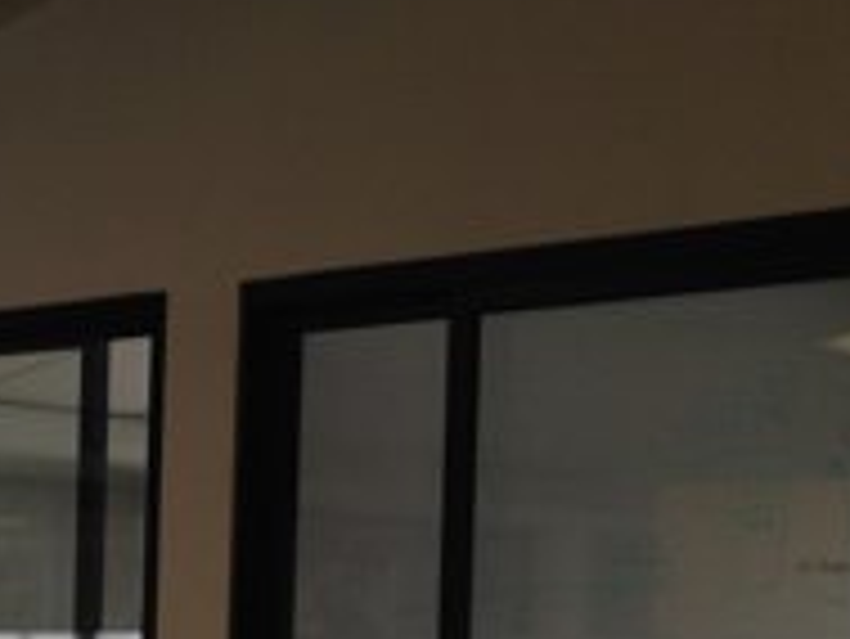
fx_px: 2727
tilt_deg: -2.2
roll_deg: -3.8
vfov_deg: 13.0
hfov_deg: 17.5
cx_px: 97
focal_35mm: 111
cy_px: 783
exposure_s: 1/120
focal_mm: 4.12
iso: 50
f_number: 2.4
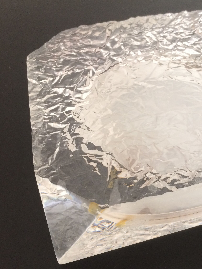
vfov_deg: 44.8
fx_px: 327
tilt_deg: -49.0
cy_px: 142
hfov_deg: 33.1
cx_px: 170
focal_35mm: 42
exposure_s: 1/33
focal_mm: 4.15
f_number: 2.2
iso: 160
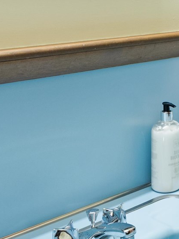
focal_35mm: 83
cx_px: 245
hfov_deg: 16.7
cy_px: -20
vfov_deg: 22.4
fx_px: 570
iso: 200
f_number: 11
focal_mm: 15.5
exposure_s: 8
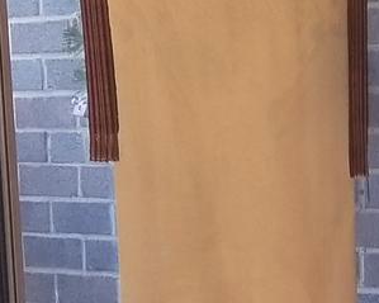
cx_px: 709
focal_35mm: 174
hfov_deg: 10.4
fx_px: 1951
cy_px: 628
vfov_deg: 8.4
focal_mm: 4.25
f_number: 1.7
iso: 125
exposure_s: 1/60
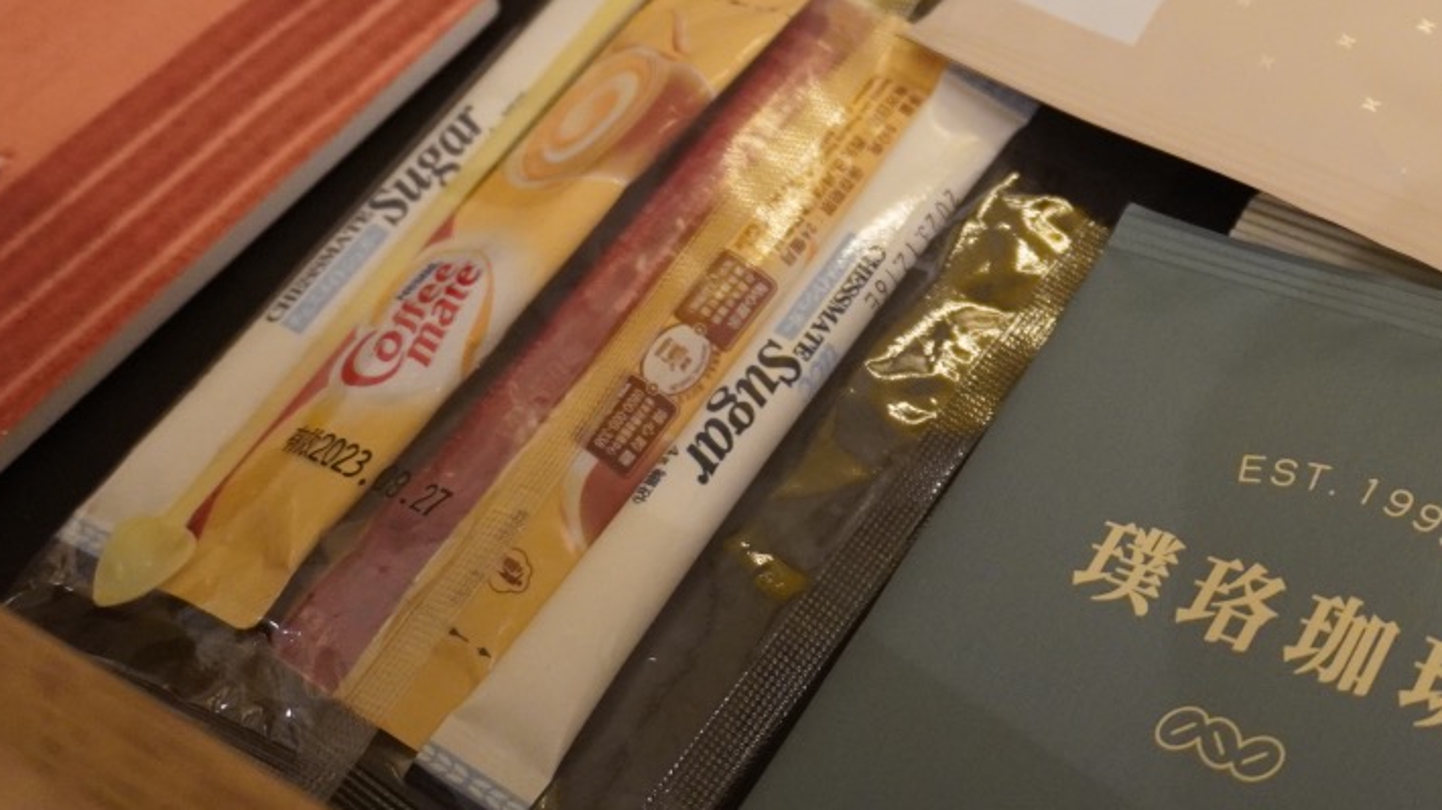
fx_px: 2412
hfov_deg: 32.3
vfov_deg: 18.1
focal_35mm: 63
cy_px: -156
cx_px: 1174
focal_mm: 19
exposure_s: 1/60
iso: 2000
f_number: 4
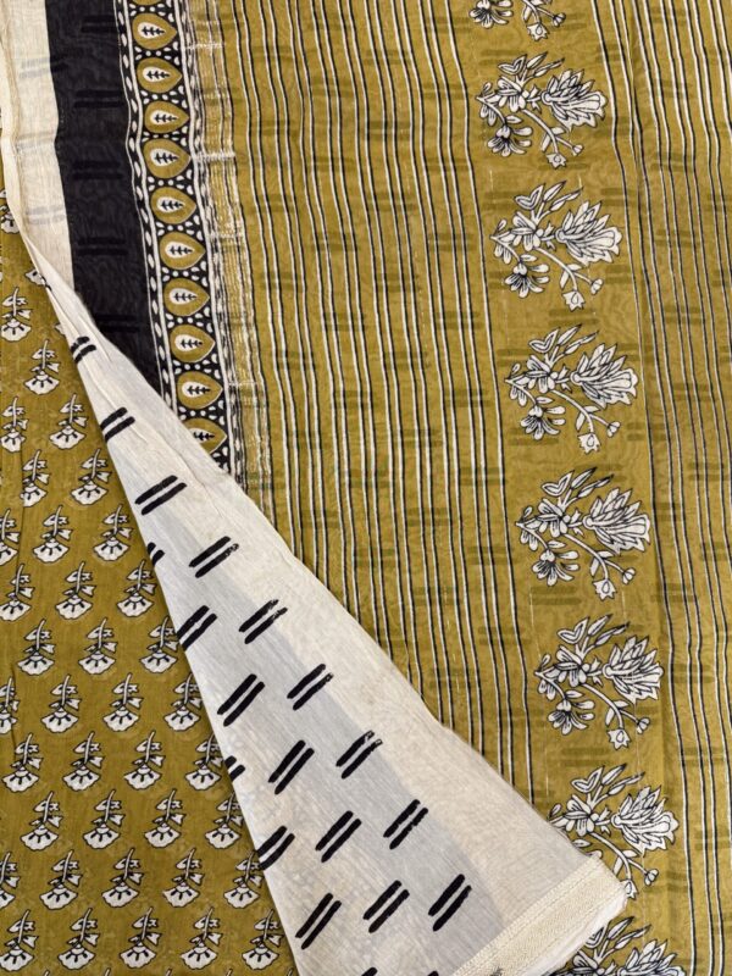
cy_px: 488
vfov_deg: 71.6
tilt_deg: -85.1
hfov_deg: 56.8
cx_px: 366
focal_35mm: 24
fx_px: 677
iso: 160
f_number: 1.78
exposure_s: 1/50
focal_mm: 6.76
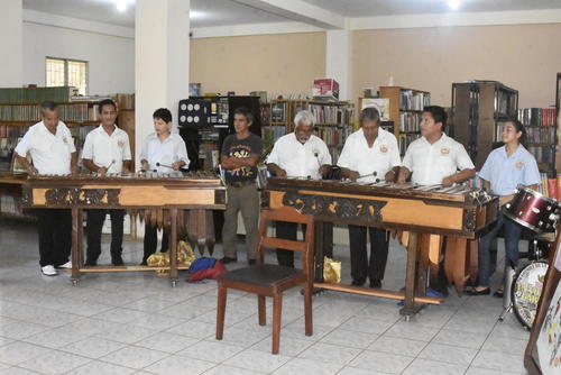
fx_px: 655
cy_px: 188
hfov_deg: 46.4
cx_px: 280
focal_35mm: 42
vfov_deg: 31.9
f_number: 16
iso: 20000
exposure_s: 1/80
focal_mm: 28
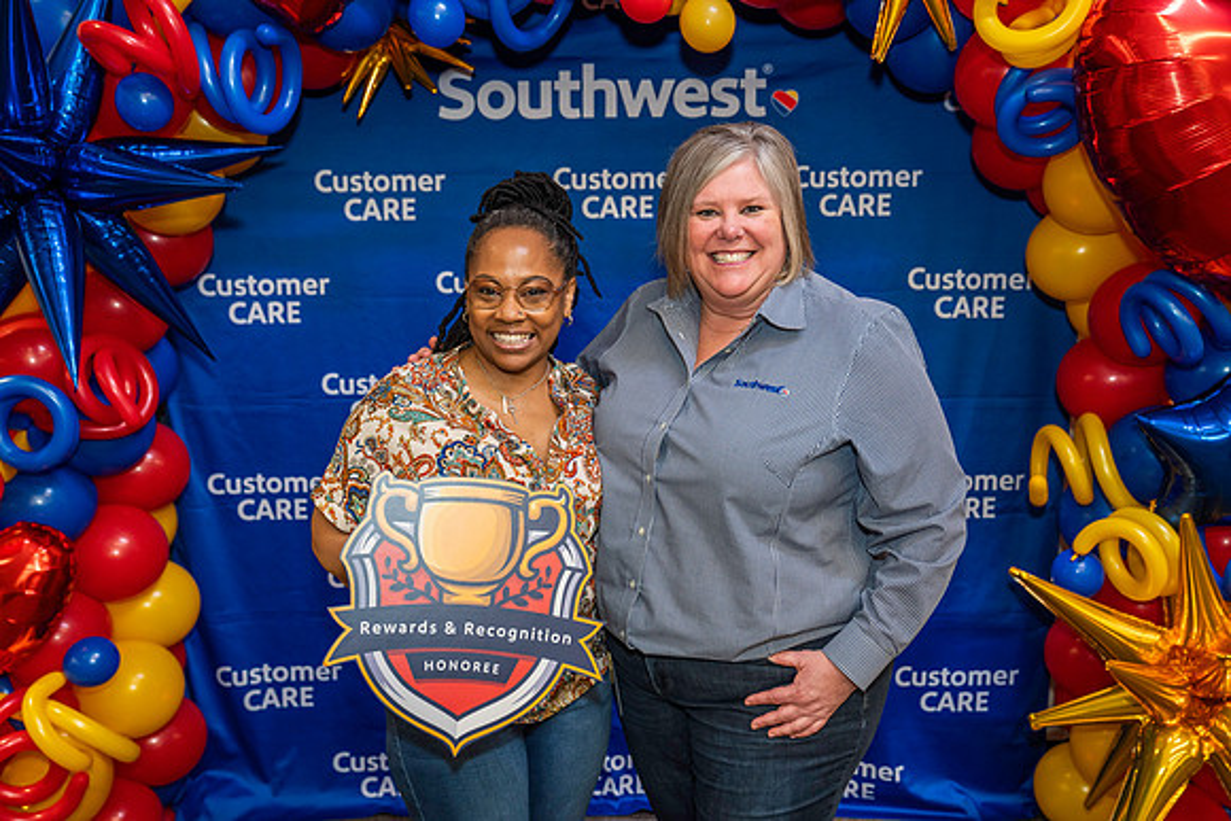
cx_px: 616
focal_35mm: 36
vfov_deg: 36.9
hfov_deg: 53.1
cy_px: 410
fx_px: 1231
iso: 1250
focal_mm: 36
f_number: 4
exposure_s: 1/160
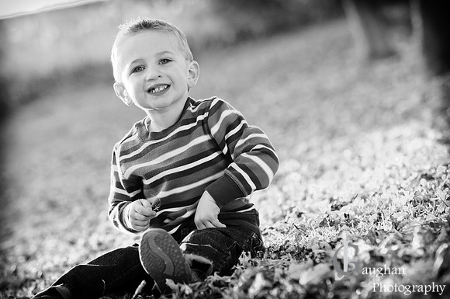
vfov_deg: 7.6
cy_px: 150
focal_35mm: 180
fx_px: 2247
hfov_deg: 11.4
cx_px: 225
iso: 500
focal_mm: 120
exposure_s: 1/320
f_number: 3.5
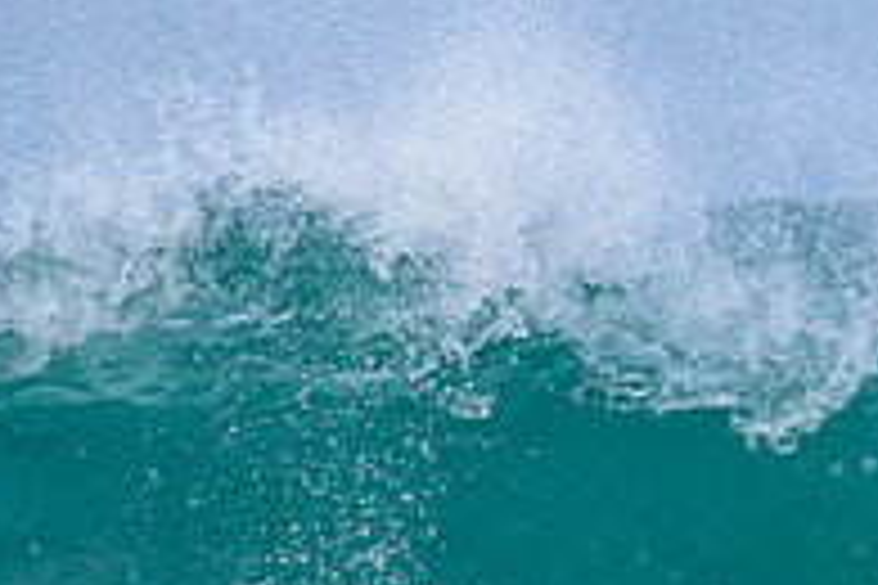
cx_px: 1522
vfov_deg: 0.4
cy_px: 470
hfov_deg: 0.6
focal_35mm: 3265
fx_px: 79623
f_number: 11
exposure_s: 1/2000
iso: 1250
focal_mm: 800
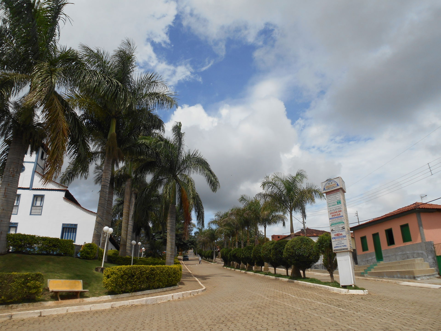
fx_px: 331
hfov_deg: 67.3
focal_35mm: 26
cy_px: 166
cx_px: 220
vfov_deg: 53.1
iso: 80
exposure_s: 1/1250
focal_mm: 4.7
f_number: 3.4
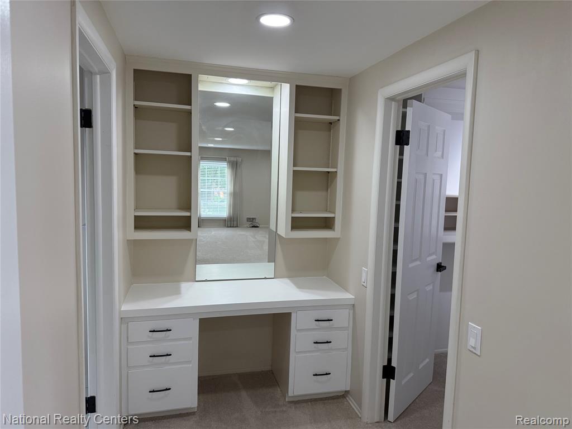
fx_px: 397
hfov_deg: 71.6
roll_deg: -2.1
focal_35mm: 24
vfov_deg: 56.8
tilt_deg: -4.8
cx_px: 286
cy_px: 214
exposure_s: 1/218
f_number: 1.78
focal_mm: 6.76
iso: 160
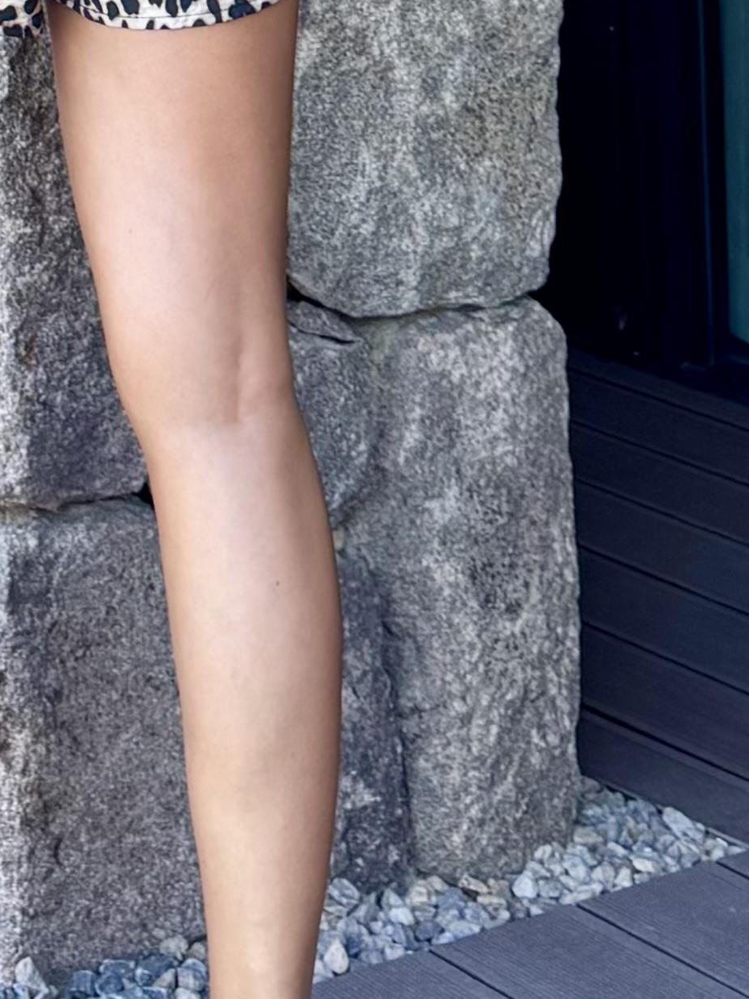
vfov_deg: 15.9
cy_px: -701
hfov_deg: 13.5
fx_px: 3116
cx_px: -53
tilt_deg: +5.2
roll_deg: -0.5
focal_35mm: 108
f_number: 1.78
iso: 64
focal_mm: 6.76
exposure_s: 1/233
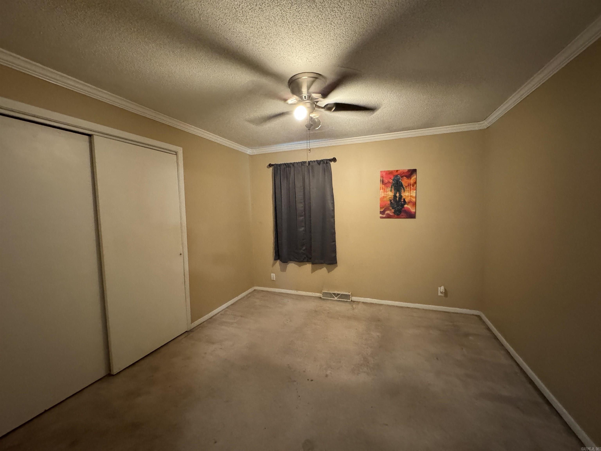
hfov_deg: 102.1
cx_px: 300
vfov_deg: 85.7
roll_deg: +1.7
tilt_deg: -4.5
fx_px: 243
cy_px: 226
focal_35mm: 14
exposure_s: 1/42
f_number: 2.2
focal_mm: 2.22
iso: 1000
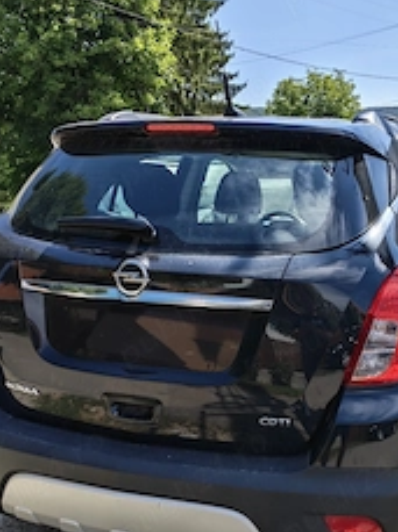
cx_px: 275
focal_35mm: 42
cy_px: 348
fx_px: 646
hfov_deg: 33.9
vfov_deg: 44.3
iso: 50
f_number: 1.9
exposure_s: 1/850
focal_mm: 6.12
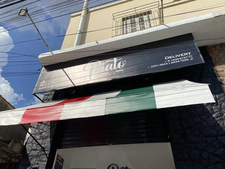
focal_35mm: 26
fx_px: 169
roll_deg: -4.5
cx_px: 112
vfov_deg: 53.1
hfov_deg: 67.3
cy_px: 84
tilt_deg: +41.1
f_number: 1.8
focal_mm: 4.25
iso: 32
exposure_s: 1/5236
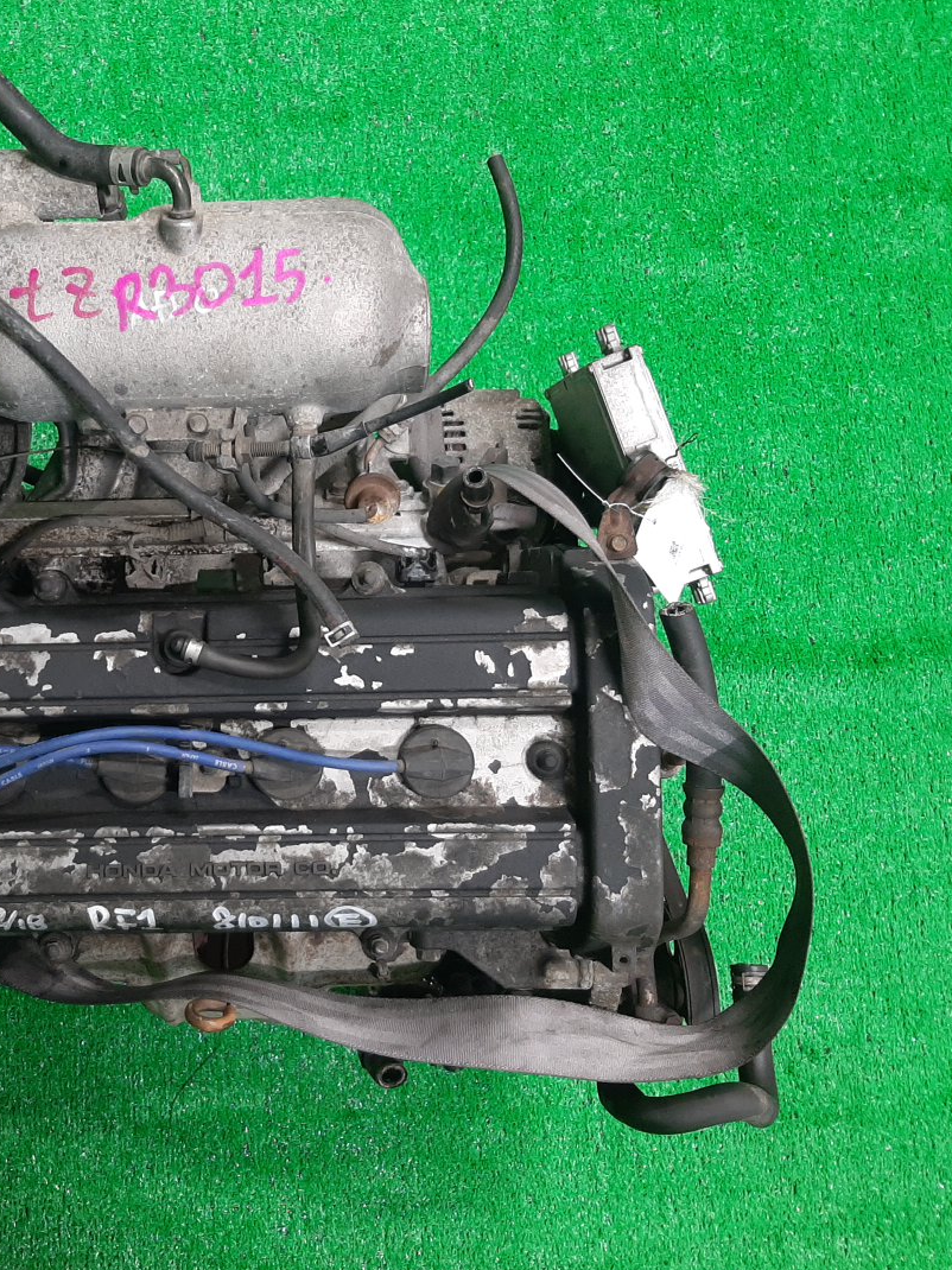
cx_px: 211
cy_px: 634
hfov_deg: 39.3
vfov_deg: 52.6
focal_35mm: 35
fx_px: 1284
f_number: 1.7
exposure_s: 1/50
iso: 136
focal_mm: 3.93
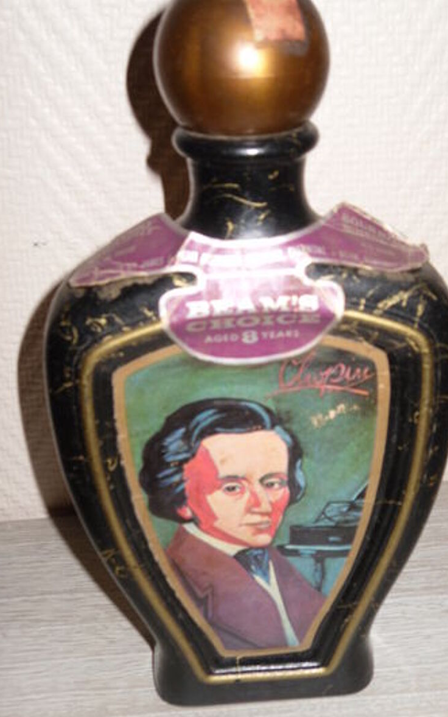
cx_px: 248
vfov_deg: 47.2
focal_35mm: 42
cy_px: 338
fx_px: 821
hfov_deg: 30.5
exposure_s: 1/45
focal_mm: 6.3
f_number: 3.5
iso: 80
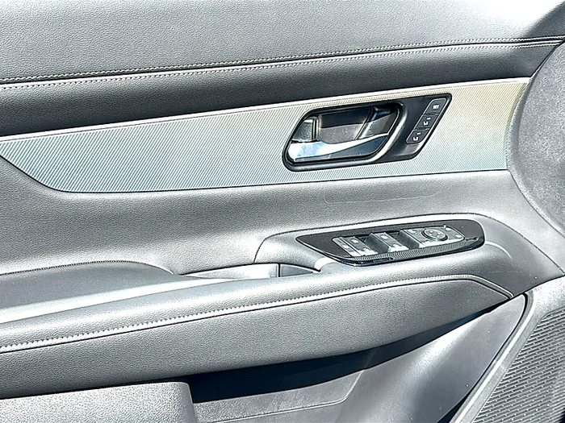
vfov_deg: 32.9
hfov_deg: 42.9
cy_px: 212
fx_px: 718
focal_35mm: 44
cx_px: 282
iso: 80
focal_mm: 6.86
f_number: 1.78
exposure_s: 1/1042
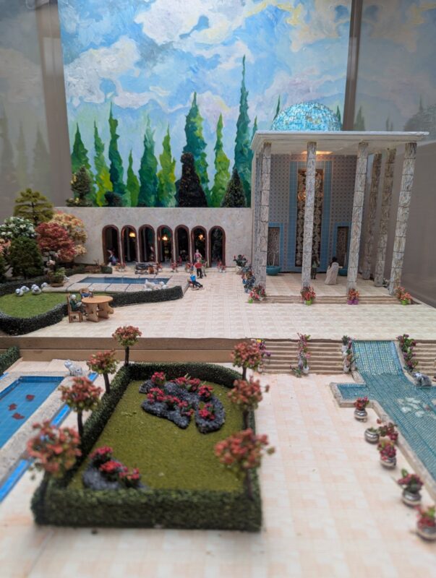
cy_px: 289
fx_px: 402
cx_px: 218
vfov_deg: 71.5
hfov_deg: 57.0
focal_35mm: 24
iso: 50
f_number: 1.85
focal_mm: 6.81
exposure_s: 1/40
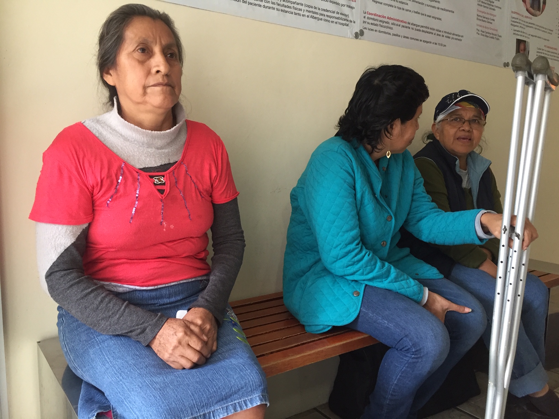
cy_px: 210
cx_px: 280
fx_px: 468
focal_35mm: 29
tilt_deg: -6.3
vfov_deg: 48.2
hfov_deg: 61.7
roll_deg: -1.9
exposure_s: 1/30
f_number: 2.2
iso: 125
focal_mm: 4.15
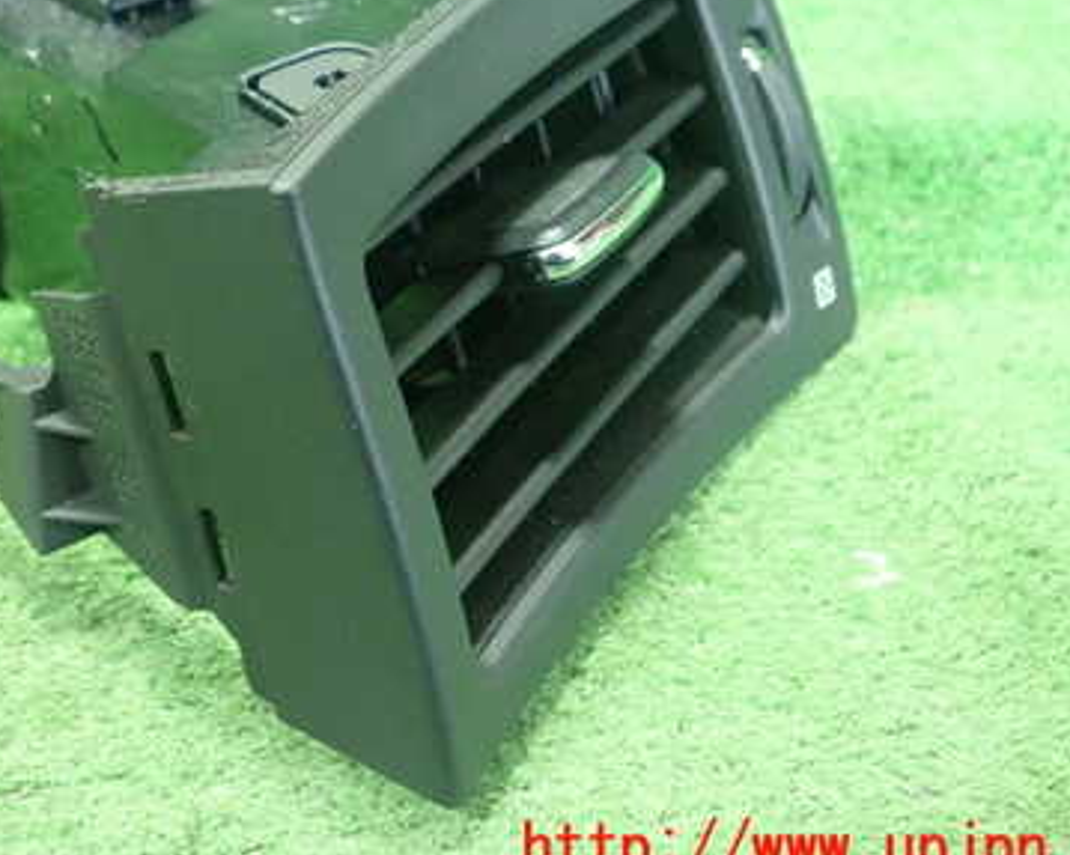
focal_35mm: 49
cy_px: 217
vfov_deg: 30.3
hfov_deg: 37.3
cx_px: 301
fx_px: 1551
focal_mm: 5.5
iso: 800
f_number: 2.3
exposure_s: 1/80
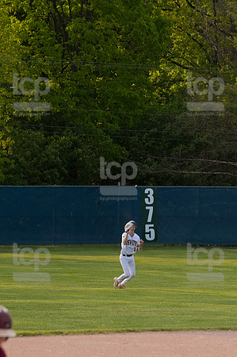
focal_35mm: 300
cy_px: 178
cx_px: 118
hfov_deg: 4.6
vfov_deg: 6.9
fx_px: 2969
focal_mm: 200
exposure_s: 1/1600
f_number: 5.6
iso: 800
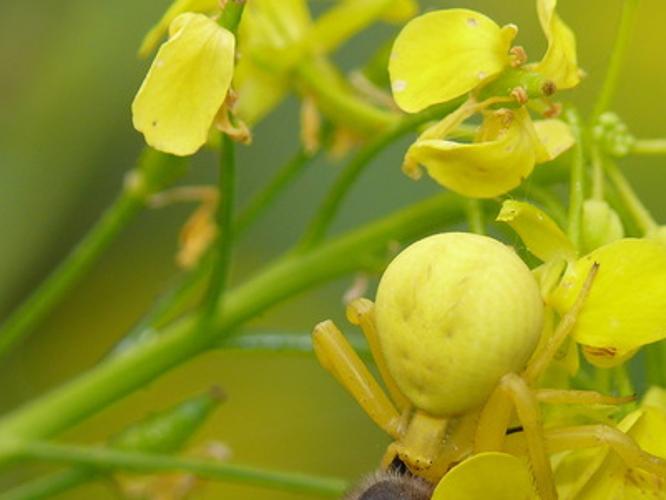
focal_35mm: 457
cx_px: 338
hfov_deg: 4.3
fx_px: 8795
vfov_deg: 3.3
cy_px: 407
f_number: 4.5
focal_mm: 45.4
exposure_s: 1/200
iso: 100
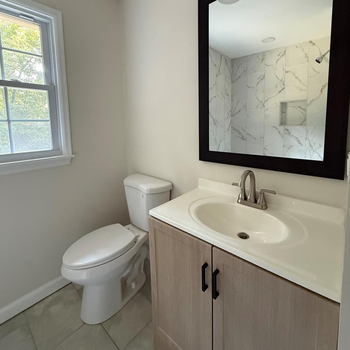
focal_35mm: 17
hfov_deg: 84.0
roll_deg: +1.4
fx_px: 194
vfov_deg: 83.2
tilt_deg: -6.0
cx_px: 177
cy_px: 145
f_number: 2.2
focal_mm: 2.22
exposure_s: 1/60
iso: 640
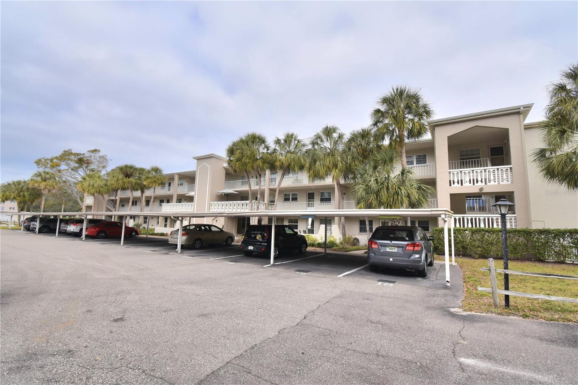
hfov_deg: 100.4
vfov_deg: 77.3
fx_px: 241
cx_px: 289
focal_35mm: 15
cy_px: 192
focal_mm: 10
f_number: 9
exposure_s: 1/323
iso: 200
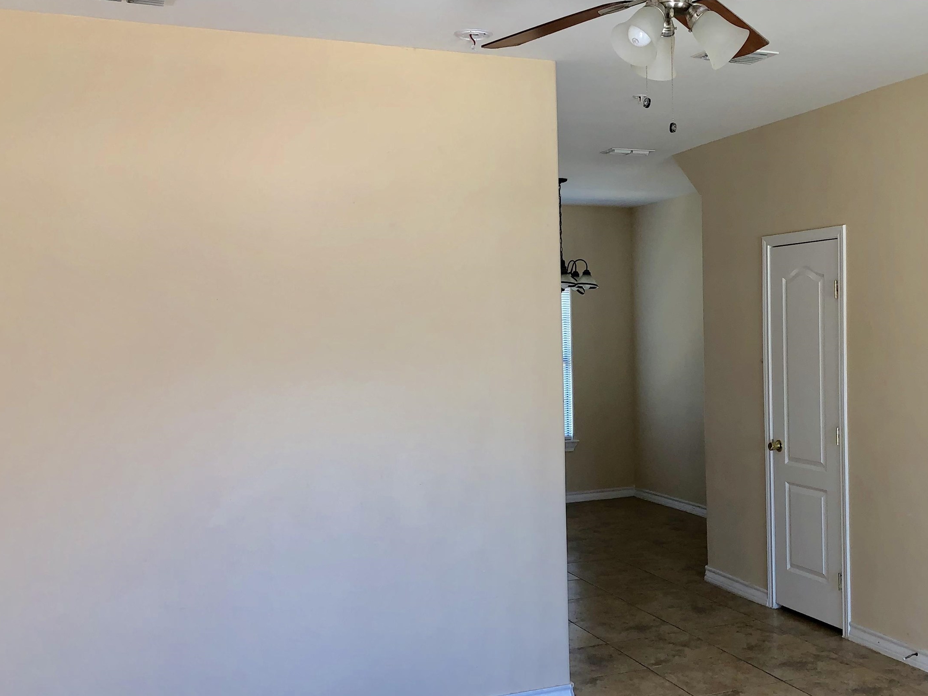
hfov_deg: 46.0
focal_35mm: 40
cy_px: 388
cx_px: 626
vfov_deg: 35.9
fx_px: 1072
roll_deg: +0.4
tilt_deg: -4.6
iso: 50
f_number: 1.8
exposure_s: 1/120
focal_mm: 3.99
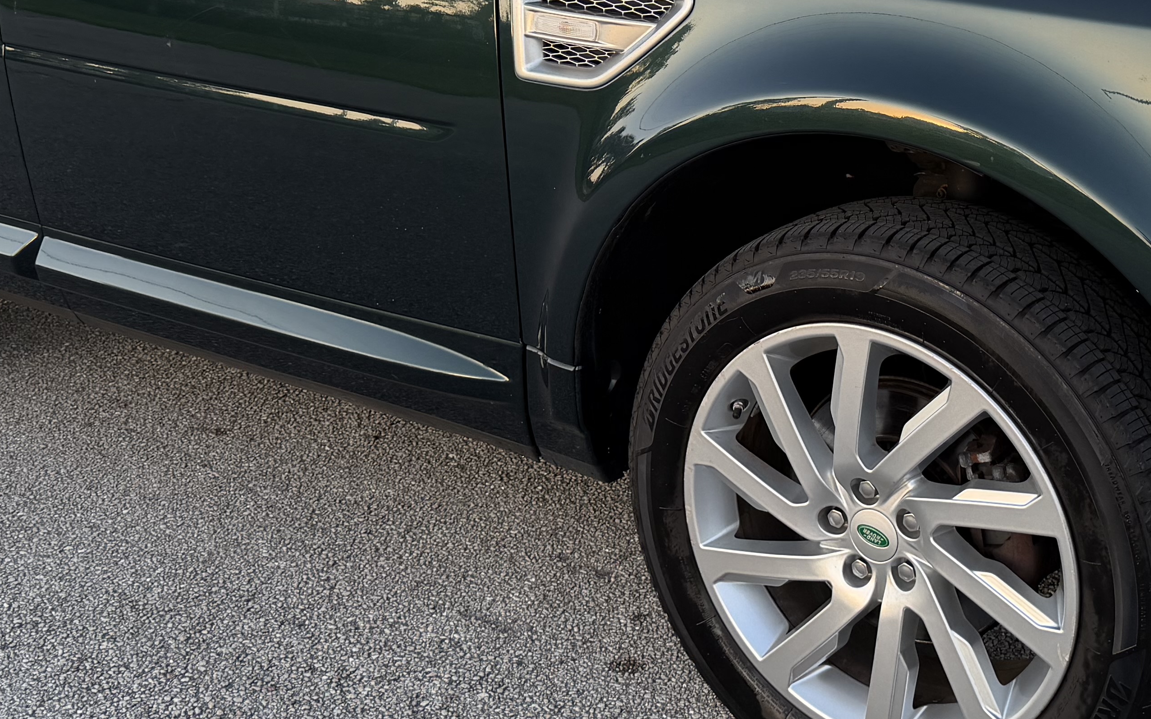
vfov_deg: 22.4
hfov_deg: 35.6
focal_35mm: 57
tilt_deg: -13.5
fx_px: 1788
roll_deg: +1.9
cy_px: 120
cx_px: 685
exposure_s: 1/403
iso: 100
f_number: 1.78
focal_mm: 6.76
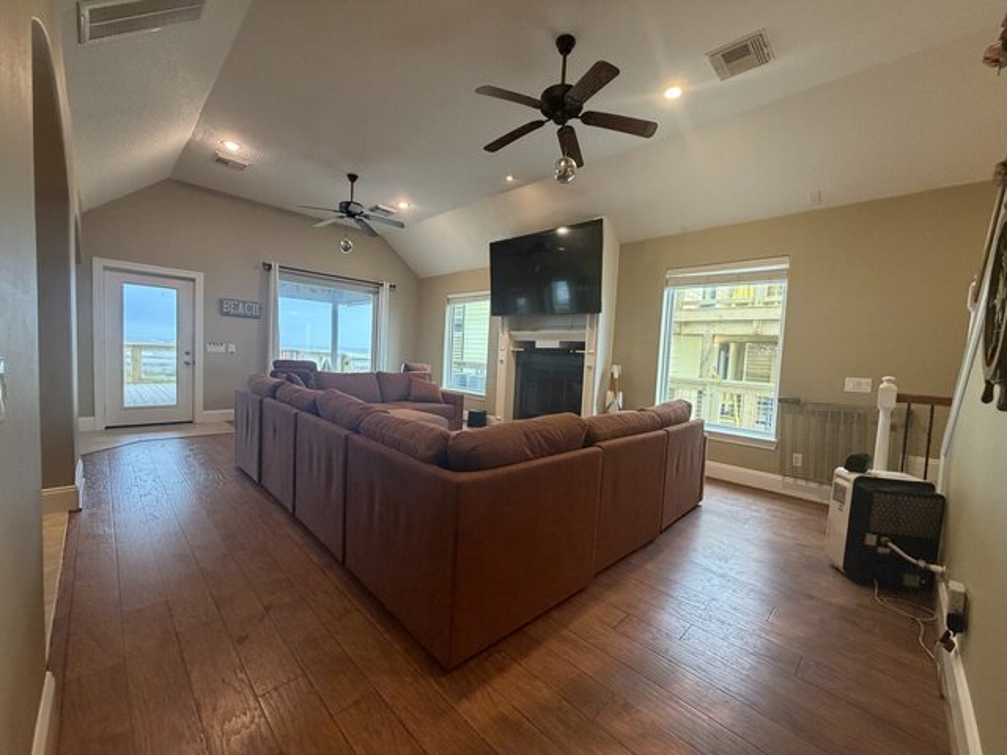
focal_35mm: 14
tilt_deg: -3.2
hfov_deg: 102.1
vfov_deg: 85.7
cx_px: 504
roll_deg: -2.7
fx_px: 407
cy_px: 378
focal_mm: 2.22
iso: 320
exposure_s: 1/60
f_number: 2.2
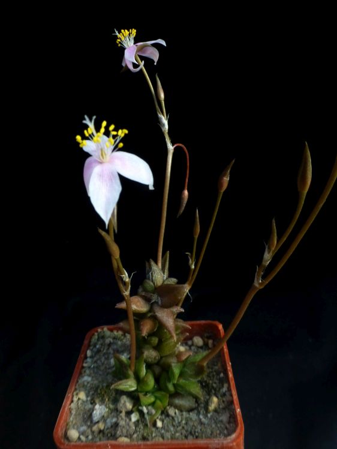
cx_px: 168
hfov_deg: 56.8
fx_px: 312
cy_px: 224
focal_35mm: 24
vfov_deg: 71.6
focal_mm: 4.3
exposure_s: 1/160
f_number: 5.6
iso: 400
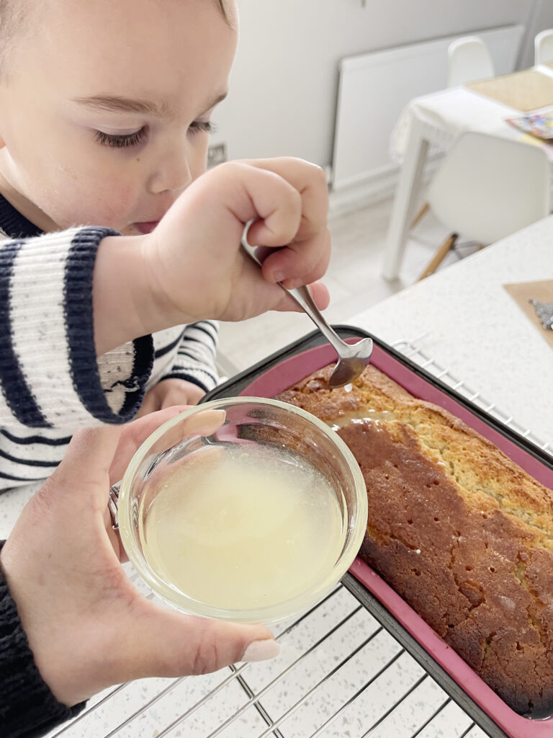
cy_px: 369
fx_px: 554
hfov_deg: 53.1
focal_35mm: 26
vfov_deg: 67.3
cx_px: 276
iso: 125
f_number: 1.6
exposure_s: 1/89
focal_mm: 5.1
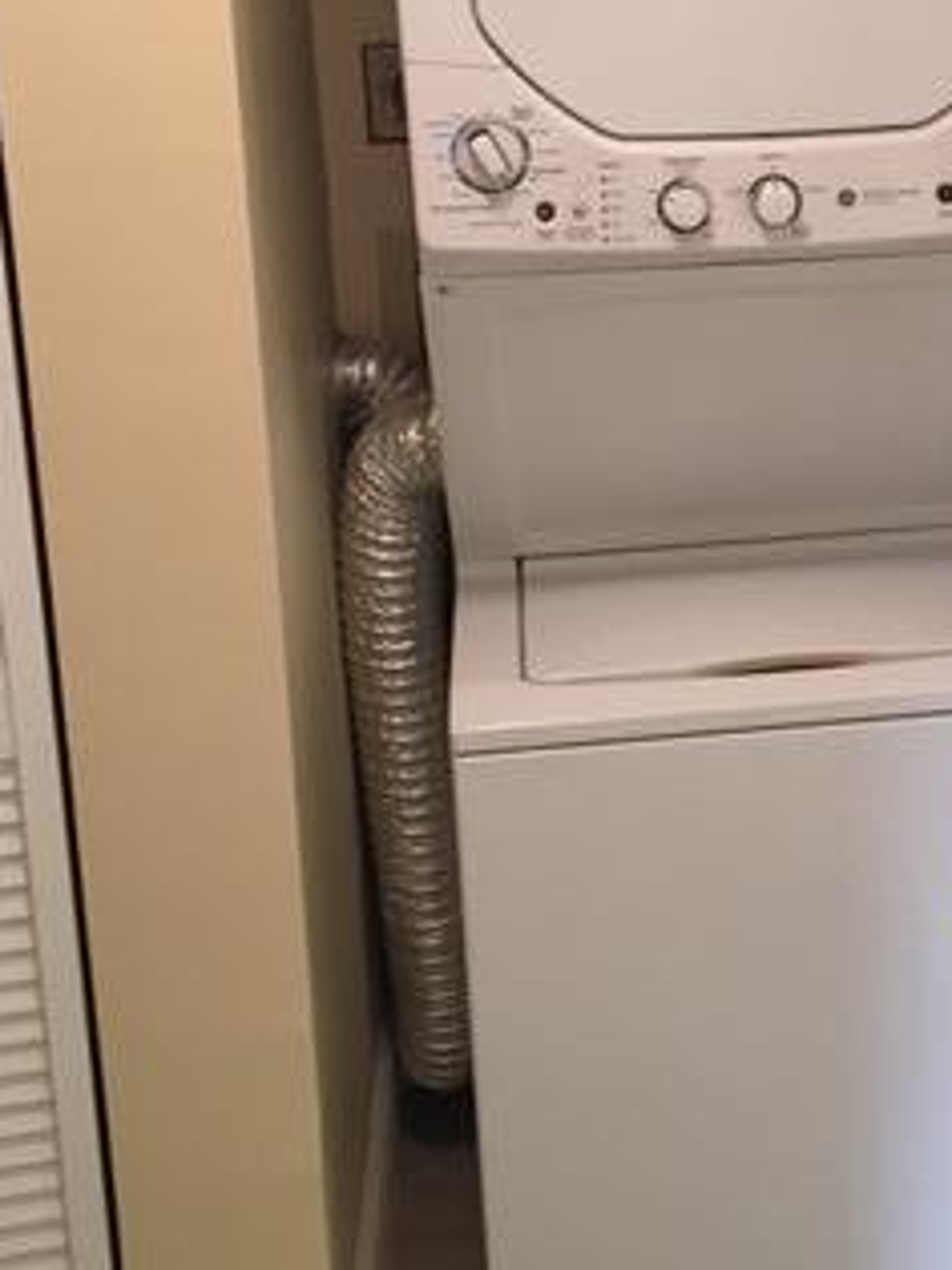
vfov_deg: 32.5
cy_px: 431
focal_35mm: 59
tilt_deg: -13.5
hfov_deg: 24.1
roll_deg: +0.8
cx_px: 867
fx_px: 2165
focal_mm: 4.15
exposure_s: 1/30
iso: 100
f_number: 2.2
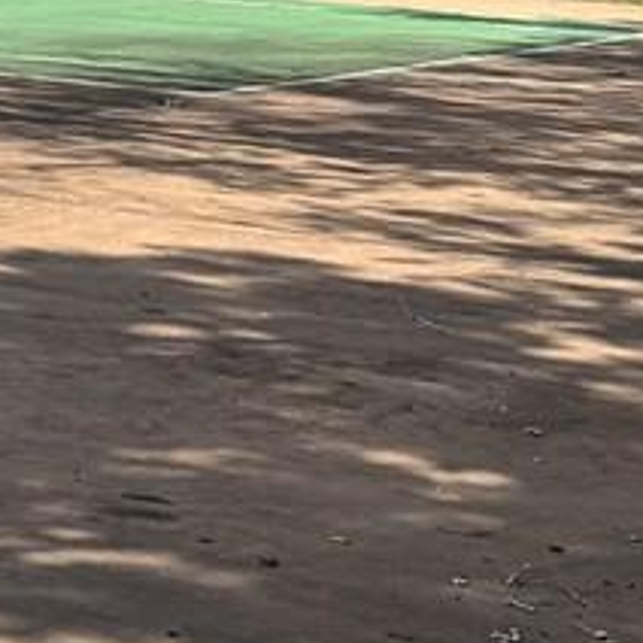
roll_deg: -4.2
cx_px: -898
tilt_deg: -5.1
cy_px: -27
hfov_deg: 9.7
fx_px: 3362
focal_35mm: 160
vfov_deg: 10.8
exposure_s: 1/4608
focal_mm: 6.76
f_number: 1.78
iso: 80
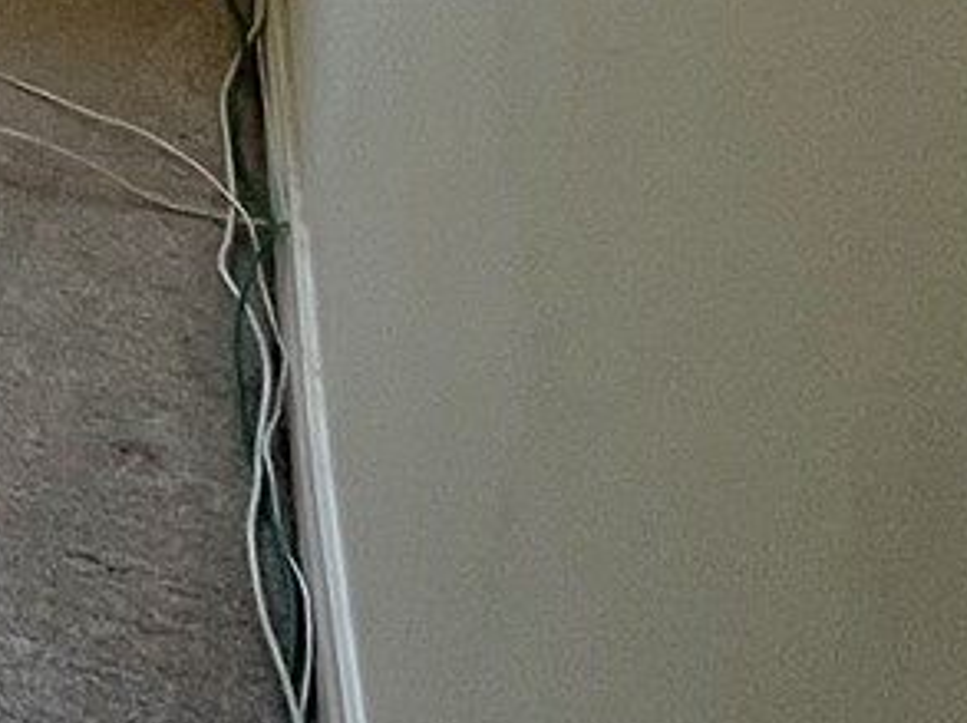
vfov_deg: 12.9
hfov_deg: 14.9
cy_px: -941
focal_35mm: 91
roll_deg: -0.7
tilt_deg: -12.5
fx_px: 2539
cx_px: -1261
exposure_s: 1/40
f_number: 1.8
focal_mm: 1.57
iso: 50
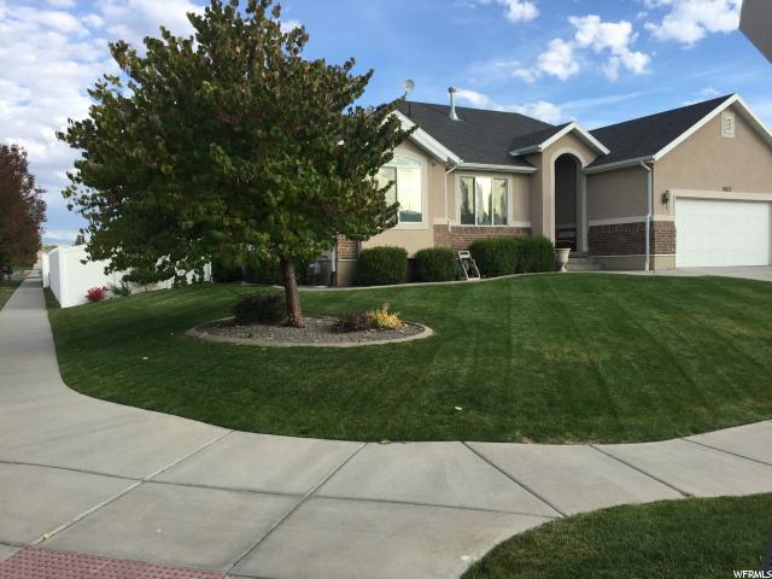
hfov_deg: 61.7
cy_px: 290
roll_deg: +0.3
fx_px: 647
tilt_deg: -1.9
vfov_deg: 48.2
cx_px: 386
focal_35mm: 29
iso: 32
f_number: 2.2
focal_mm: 4.15
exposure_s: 1/898
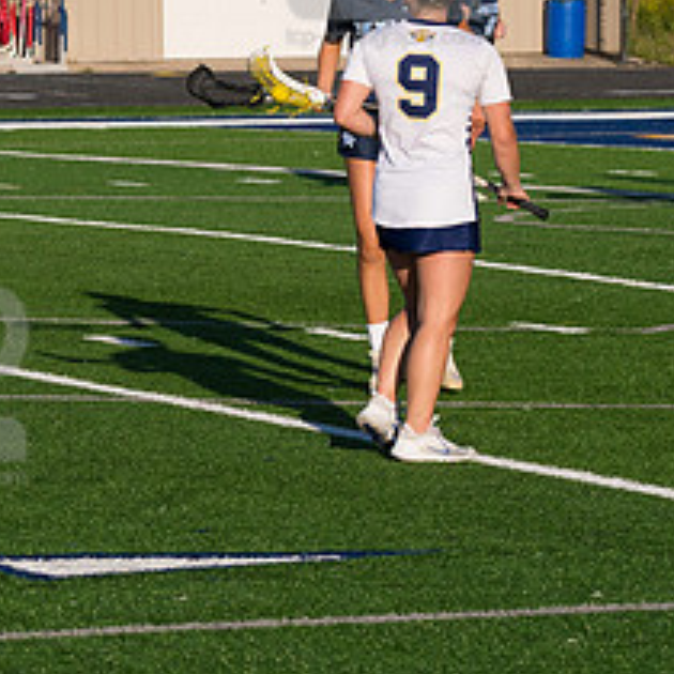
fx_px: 6675
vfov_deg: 5.8
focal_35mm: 303
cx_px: -71
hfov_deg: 5.8
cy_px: 376
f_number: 5.6
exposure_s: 1/1600
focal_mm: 86
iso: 250
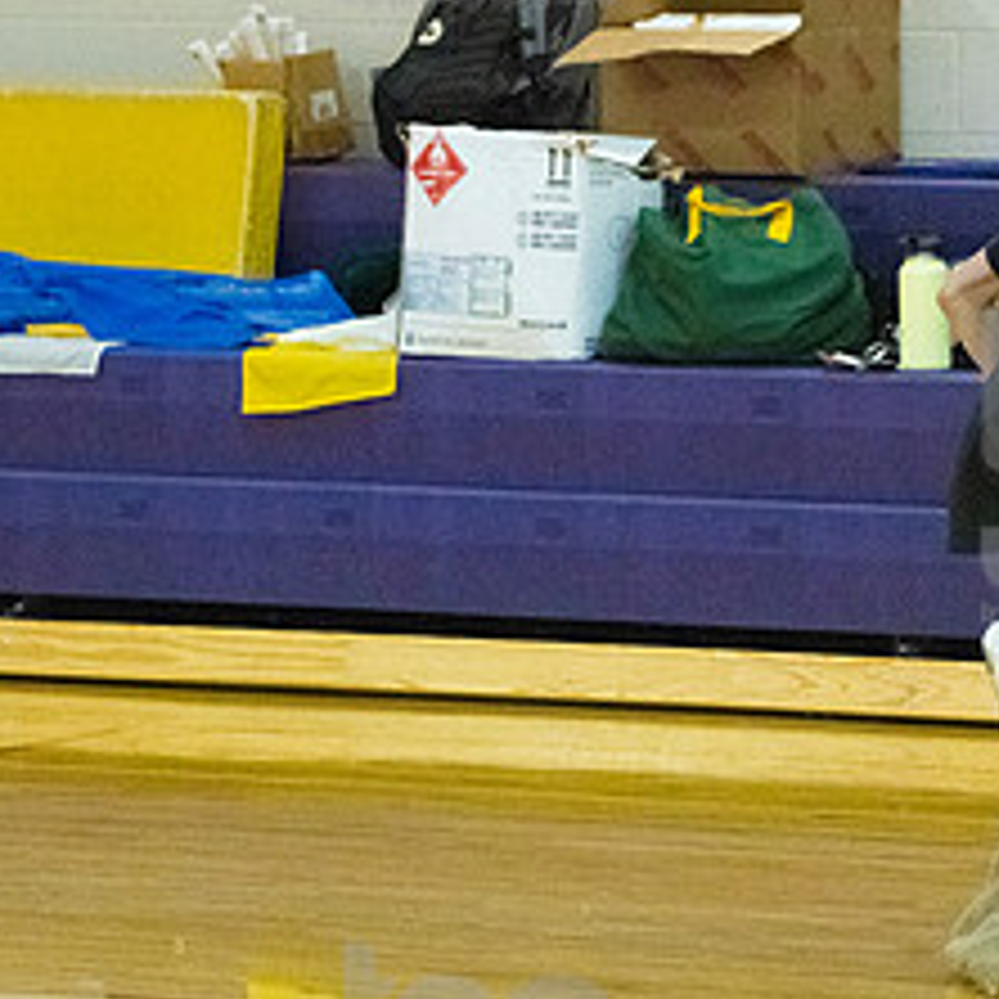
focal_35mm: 267
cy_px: 470
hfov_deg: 6.5
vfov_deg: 6.6
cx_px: 1120
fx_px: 8718
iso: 6400
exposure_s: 1/640
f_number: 4.5
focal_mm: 120
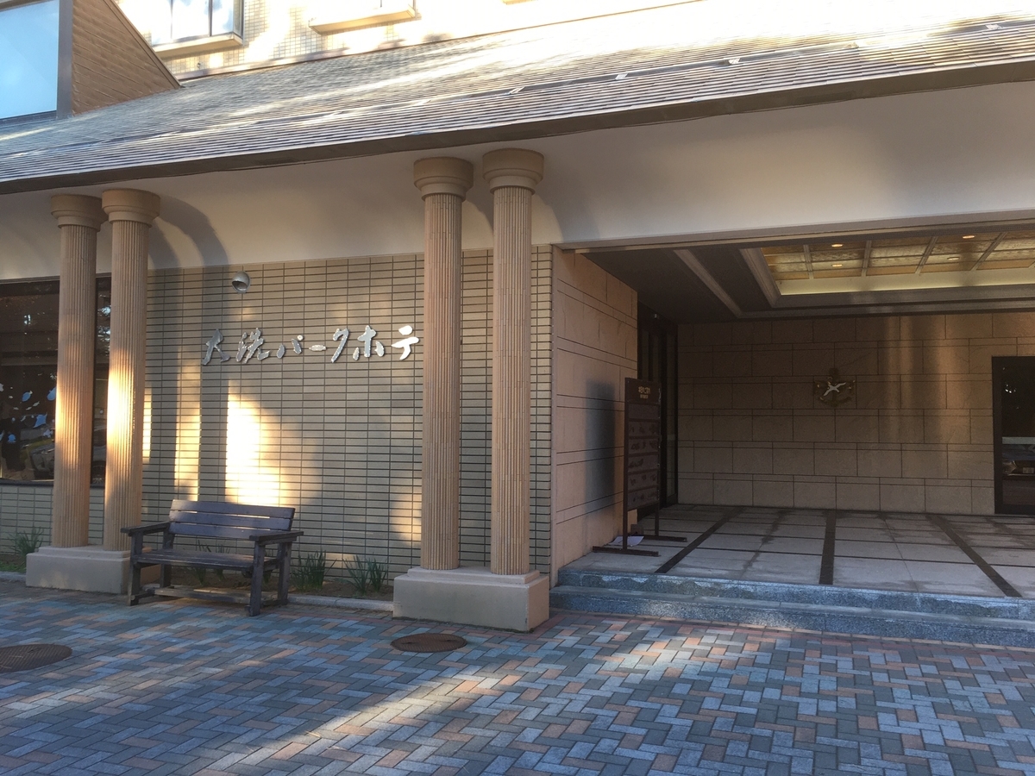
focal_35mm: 29
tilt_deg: +4.5
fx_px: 867
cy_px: 388
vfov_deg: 48.2
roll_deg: +0.4
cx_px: 518
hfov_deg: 61.7
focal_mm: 4.15
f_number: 2.2
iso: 32
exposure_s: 1/120
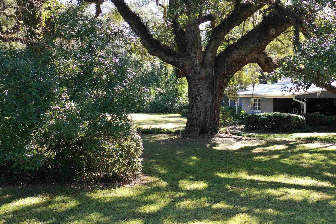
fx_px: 457
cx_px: 233
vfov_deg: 27.4
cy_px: 77
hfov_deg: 39.7
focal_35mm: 49
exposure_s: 1/200
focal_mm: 10.26
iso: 100
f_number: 2.8
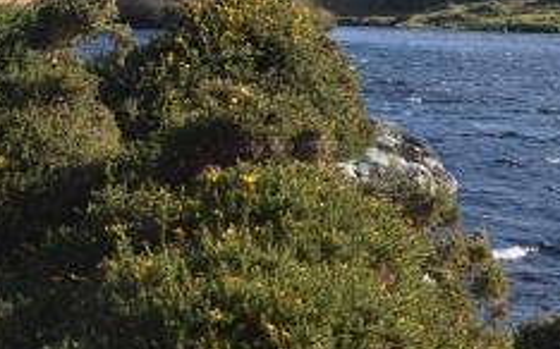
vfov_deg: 9.4
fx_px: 2095
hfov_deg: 15.2
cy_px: -120
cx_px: 206
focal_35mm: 137
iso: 100
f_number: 8
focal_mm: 35
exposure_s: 1/200
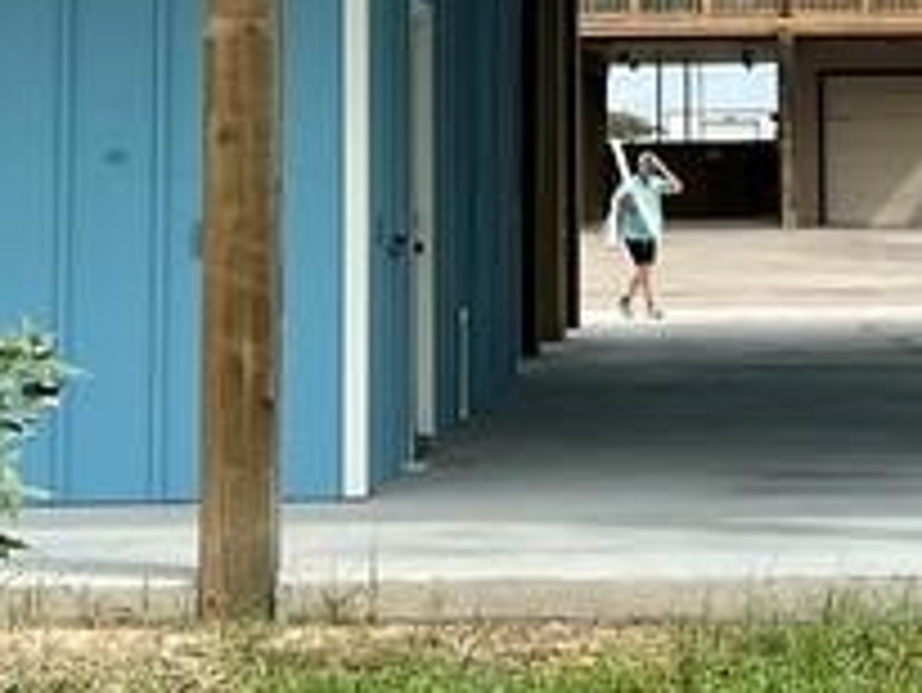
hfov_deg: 15.1
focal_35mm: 130
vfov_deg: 11.1
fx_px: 3465
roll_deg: +0.5
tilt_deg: +6.2
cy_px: -238
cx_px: 742
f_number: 1.5
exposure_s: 1/2571
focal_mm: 5.7
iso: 50
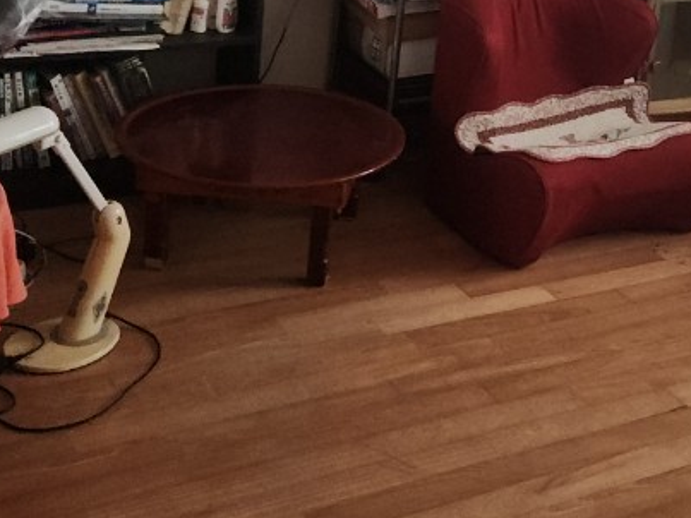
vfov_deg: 19.3
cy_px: -55
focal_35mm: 73
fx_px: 1457
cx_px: 592
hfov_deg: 26.0
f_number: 1.8
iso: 640
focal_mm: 5.4
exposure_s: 1/30
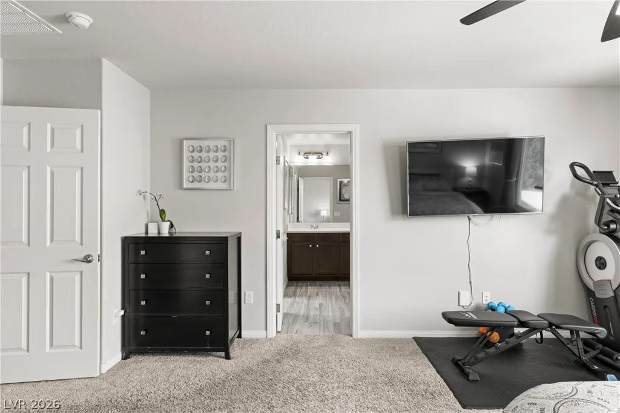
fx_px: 362
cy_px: 206
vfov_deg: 59.5
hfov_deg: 81.2
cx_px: 310
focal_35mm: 21
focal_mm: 21
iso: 400
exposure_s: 1/10
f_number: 8
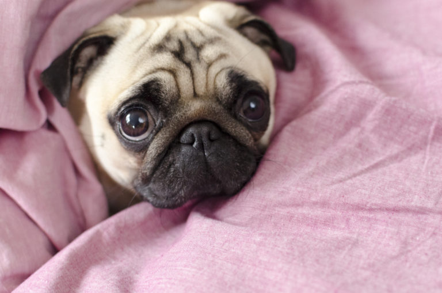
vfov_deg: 25.7
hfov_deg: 37.9
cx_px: 221
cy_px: 146
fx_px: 643
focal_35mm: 52
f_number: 2.8
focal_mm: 35
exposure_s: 1/60
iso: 2000
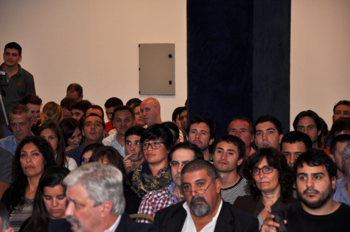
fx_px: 1529
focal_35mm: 158
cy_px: 116
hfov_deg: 13.1
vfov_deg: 8.7
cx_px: 175
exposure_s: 1/100
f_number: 5.6
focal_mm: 105
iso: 200
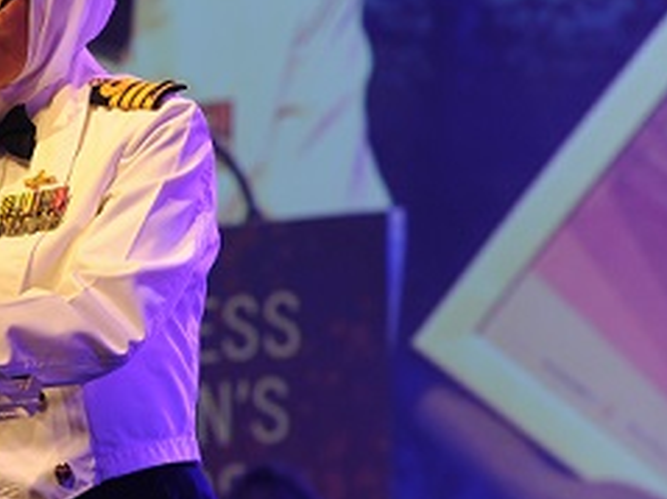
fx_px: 4834
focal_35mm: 251
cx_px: 56
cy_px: 205
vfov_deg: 5.9
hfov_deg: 7.9
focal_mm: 130
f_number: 4.5
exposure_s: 1/250
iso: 2000
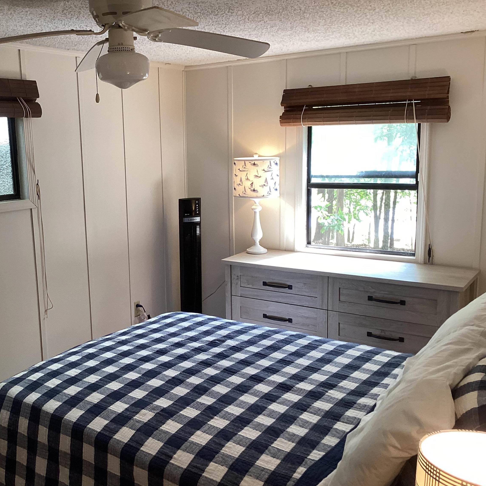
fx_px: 588
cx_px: 163
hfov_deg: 44.3
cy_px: 246
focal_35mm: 37
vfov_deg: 44.9
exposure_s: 1/60
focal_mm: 3.3
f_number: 2.4
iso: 80
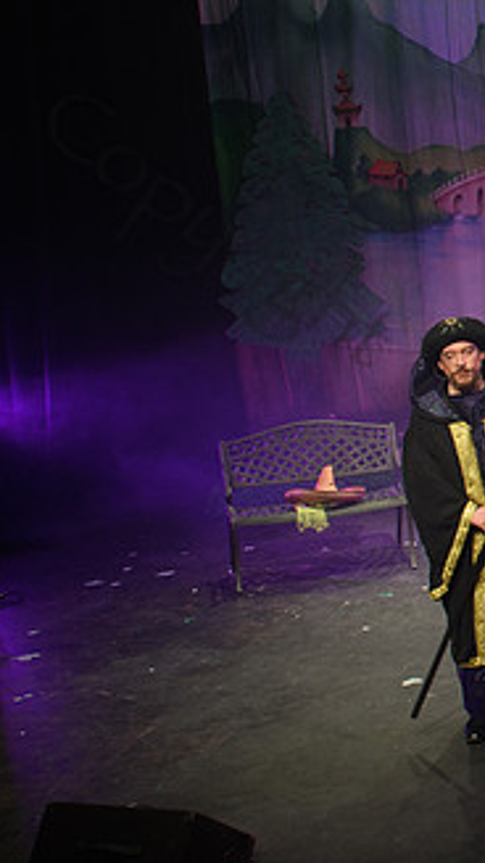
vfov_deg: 30.0
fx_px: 1600
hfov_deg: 15.2
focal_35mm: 70
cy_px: 333
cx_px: 841
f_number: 5.6
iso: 1250
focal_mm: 27
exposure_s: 1/60
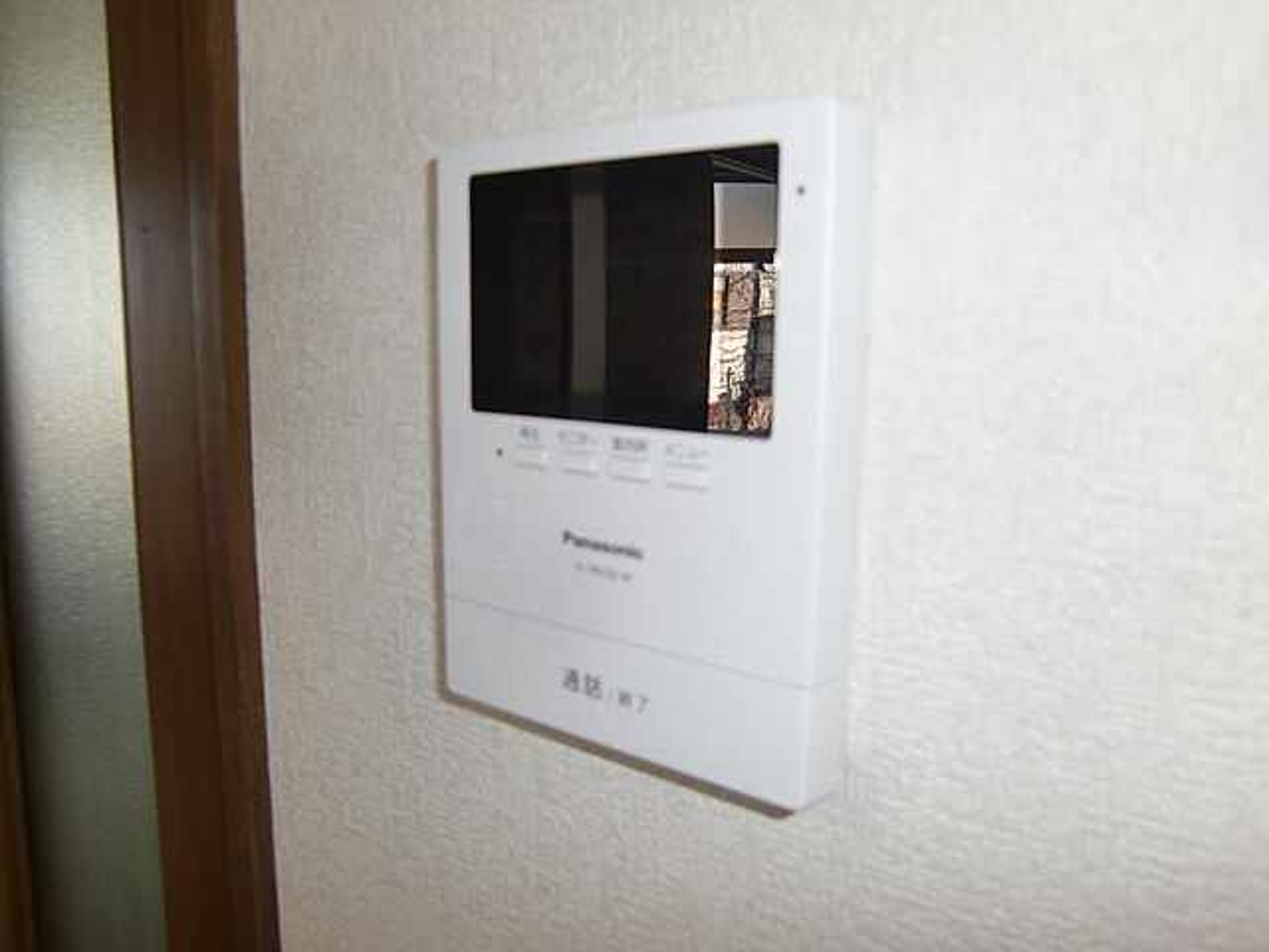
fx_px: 1026
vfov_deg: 49.7
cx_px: 634
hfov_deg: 63.4
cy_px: 476
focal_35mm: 28
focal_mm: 4.9
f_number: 2.6
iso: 64
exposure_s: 1/60
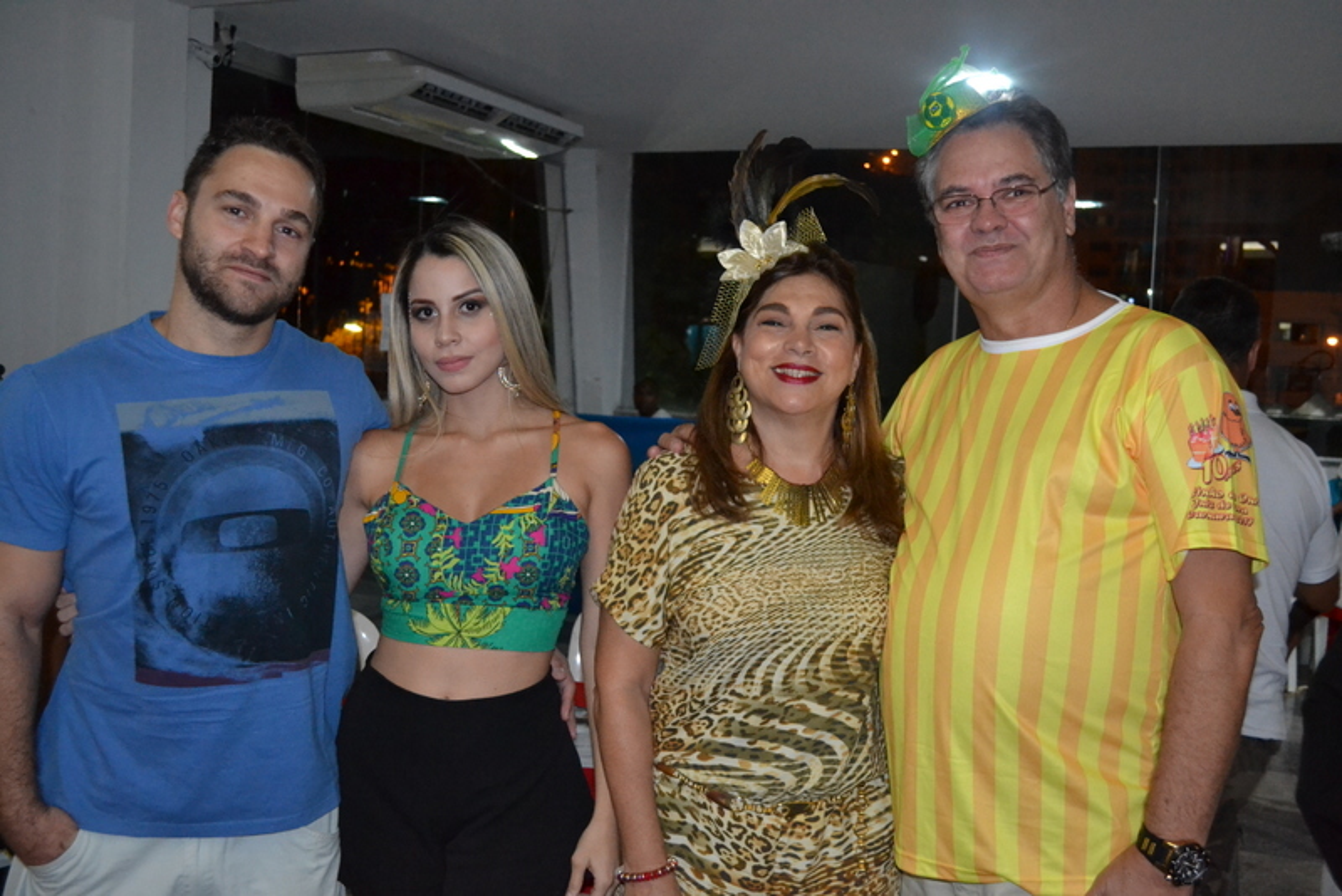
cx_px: 671
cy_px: 448
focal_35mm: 36
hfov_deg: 53.1
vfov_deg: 36.9
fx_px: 1342
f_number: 4
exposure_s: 1/60
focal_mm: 24
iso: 3200
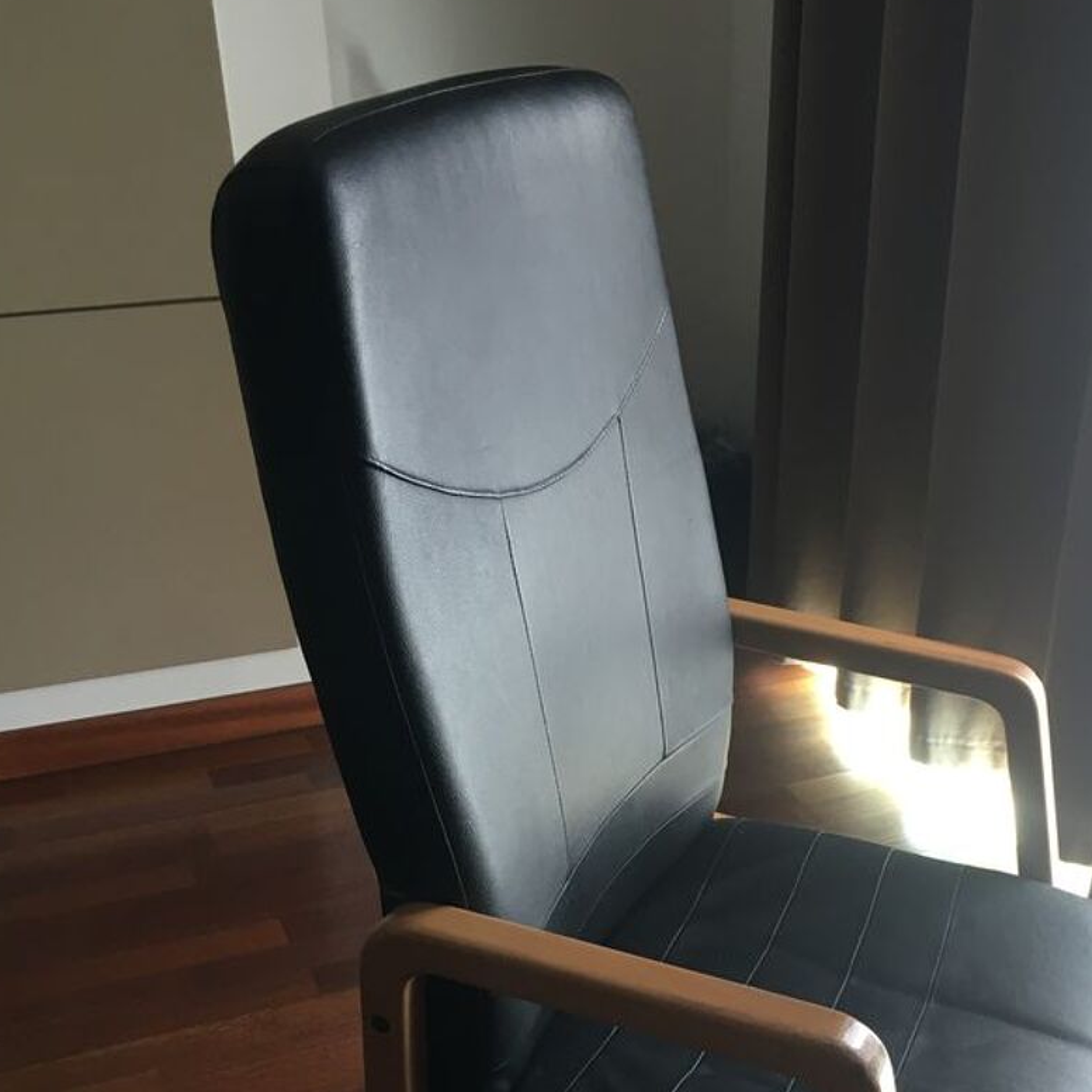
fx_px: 1570
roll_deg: +0.0
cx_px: 684
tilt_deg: -30.8
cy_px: 871
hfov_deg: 38.1
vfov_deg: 37.0
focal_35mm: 44
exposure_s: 1/33
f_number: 2.2
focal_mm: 4.15
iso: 80
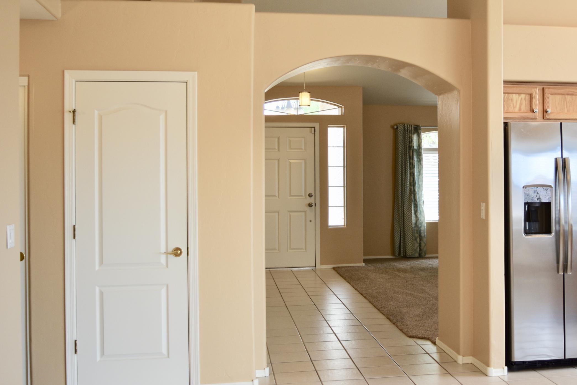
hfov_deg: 39.3
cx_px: 393
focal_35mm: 50
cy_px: 162
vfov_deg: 27.1
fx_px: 797
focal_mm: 23
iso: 100
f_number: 3.8
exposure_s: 1/50
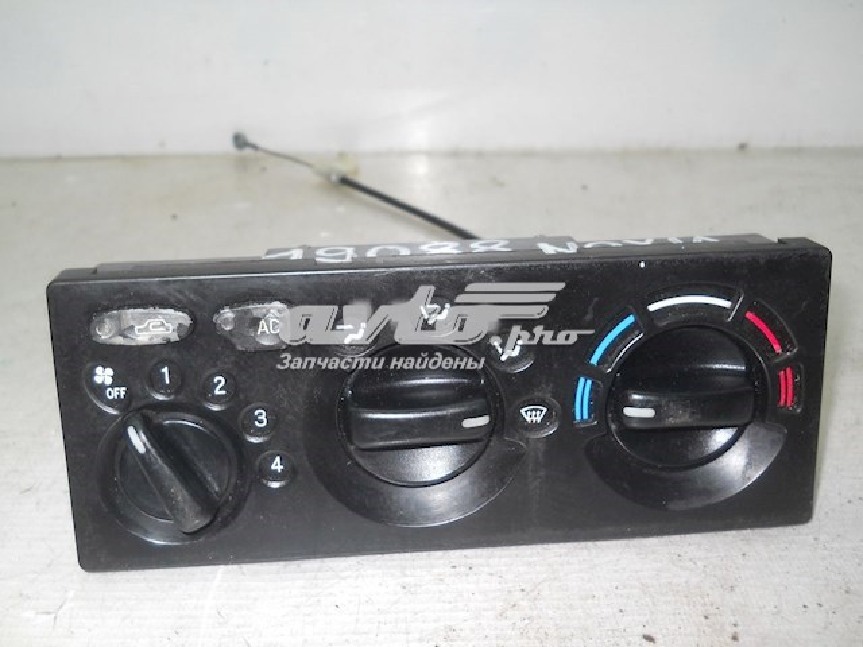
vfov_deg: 35.1
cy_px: 324
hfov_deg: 45.8
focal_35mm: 41
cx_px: 432
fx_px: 1022
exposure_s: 1/30
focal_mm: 6.72
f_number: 5.5
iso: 100
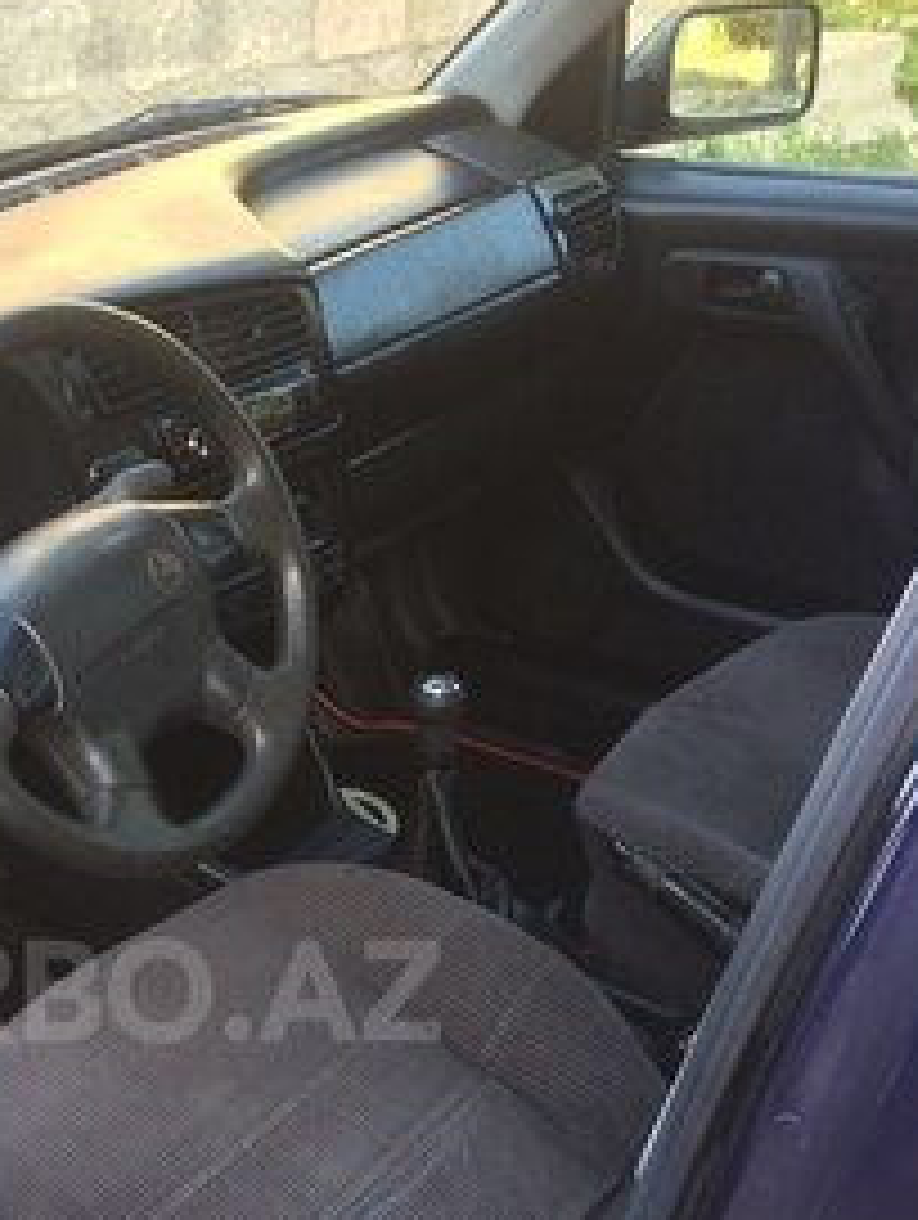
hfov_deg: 26.7
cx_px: 94
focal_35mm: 53
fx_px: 1870
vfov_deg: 34.9
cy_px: 990
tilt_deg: -34.7
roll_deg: +1.4
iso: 32
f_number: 2.2
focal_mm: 4.15
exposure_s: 1/50
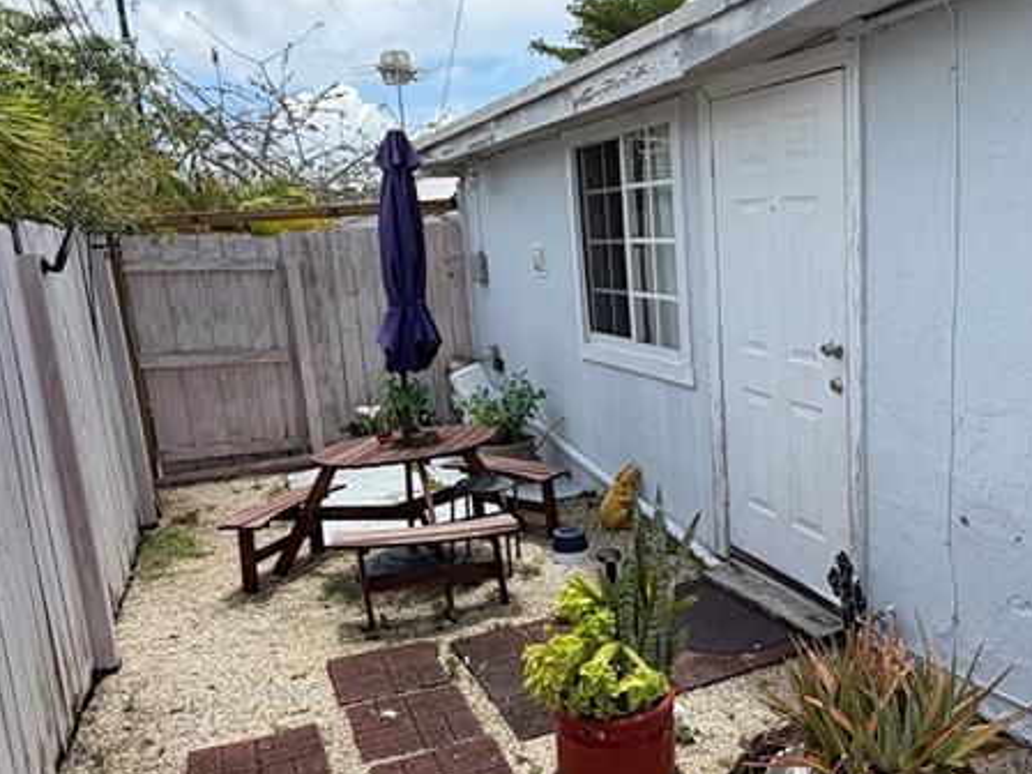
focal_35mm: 32
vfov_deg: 44.1
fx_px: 954
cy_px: 417
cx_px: 657
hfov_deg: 56.0
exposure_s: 1/770
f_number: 2.2
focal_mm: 2.22
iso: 25
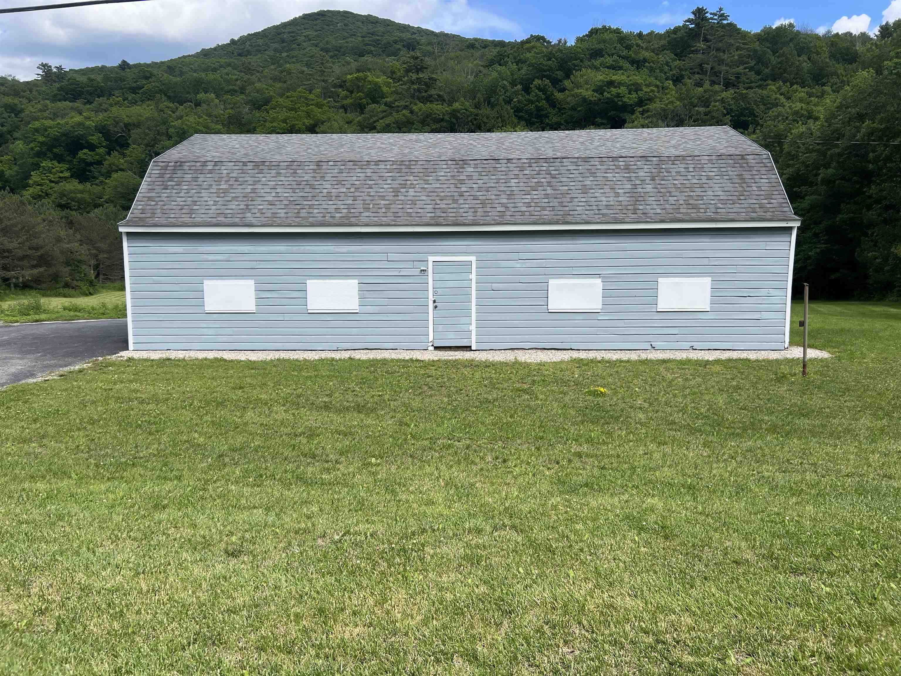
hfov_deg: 67.3
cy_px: 338
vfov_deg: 53.1
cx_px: 450
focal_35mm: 26
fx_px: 677
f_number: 1.5
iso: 50
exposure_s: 1/2299
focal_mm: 5.7
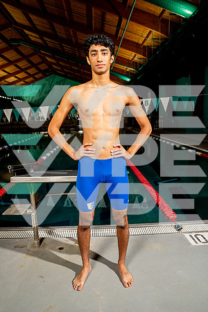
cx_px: 104
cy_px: 156
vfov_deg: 73.7
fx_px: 208
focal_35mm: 24
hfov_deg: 53.1
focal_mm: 24
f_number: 7.1
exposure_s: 1/125
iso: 500
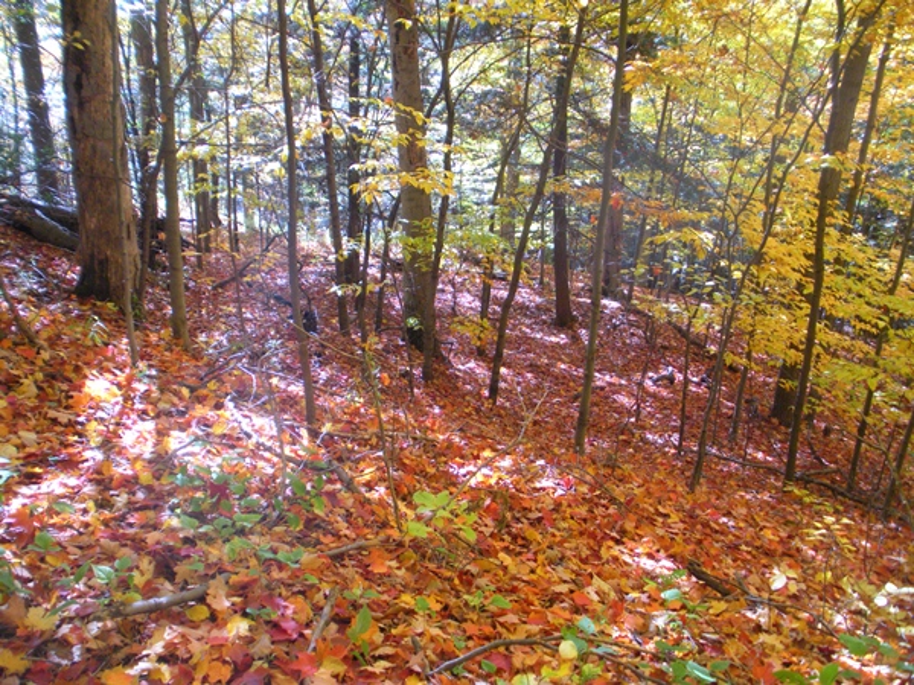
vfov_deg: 39.7
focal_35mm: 36
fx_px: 951
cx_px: 457
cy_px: 342
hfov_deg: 51.4
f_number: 3.5
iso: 212
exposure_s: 1/113
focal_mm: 6.3
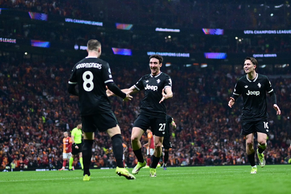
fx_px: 606
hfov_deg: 27.0
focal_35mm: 75
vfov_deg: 18.2
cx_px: 146
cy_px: 97
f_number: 1.2
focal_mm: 50
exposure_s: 1/6400
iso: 1600
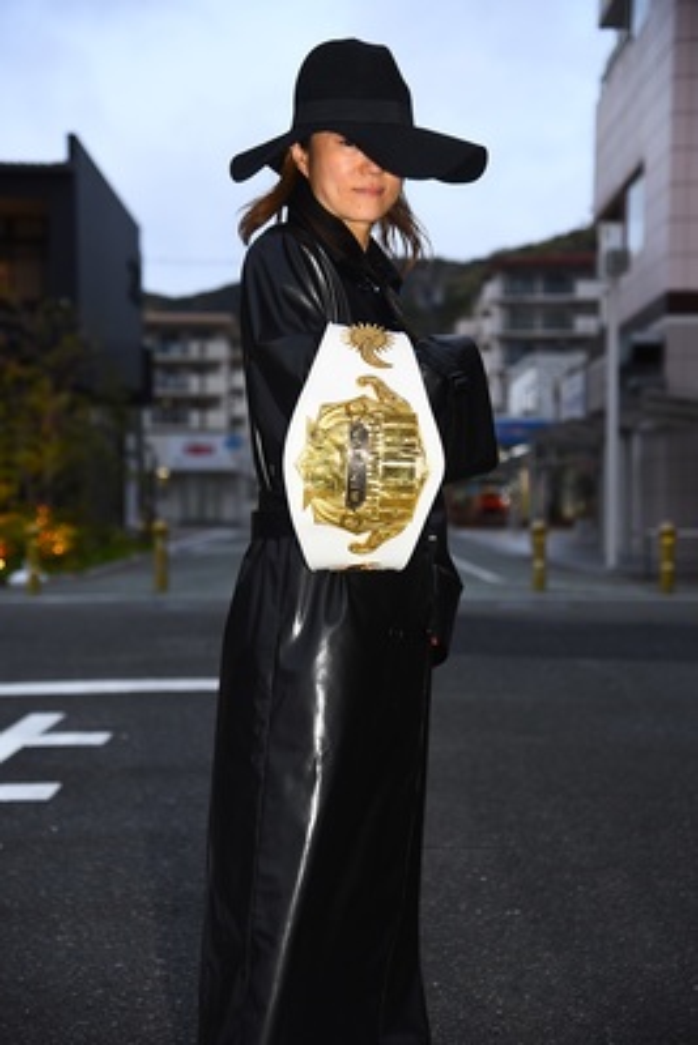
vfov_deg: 32.4
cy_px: 522
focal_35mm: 62
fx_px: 1801
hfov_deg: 21.9
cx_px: 349
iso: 400
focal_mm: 62
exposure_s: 1/125
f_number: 4
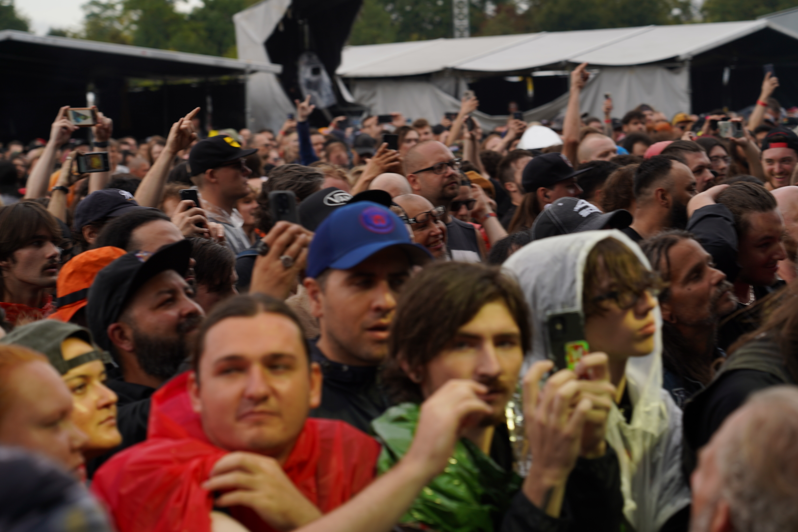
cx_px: 399
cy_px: 266
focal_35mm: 105
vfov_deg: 13.0
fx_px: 2327
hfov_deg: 19.5
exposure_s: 1/250
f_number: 5.6
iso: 100
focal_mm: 105
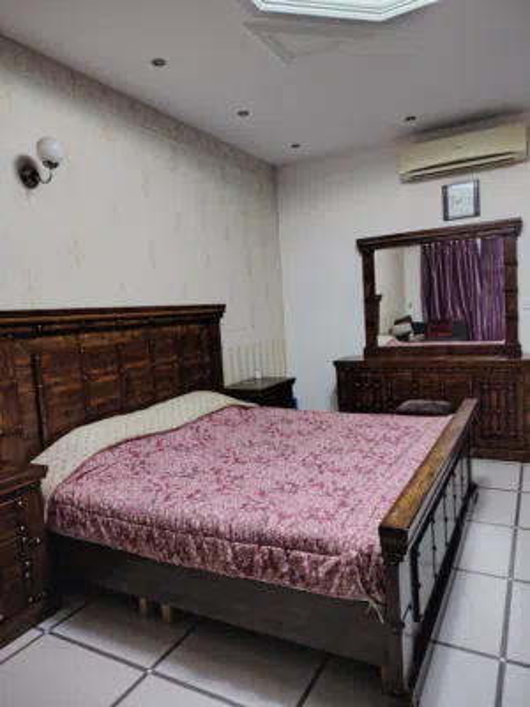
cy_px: 354
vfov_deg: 71.6
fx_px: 490
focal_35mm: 24
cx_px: 265
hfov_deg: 56.8
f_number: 1.75
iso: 1056
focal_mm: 5.25
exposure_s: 1/25
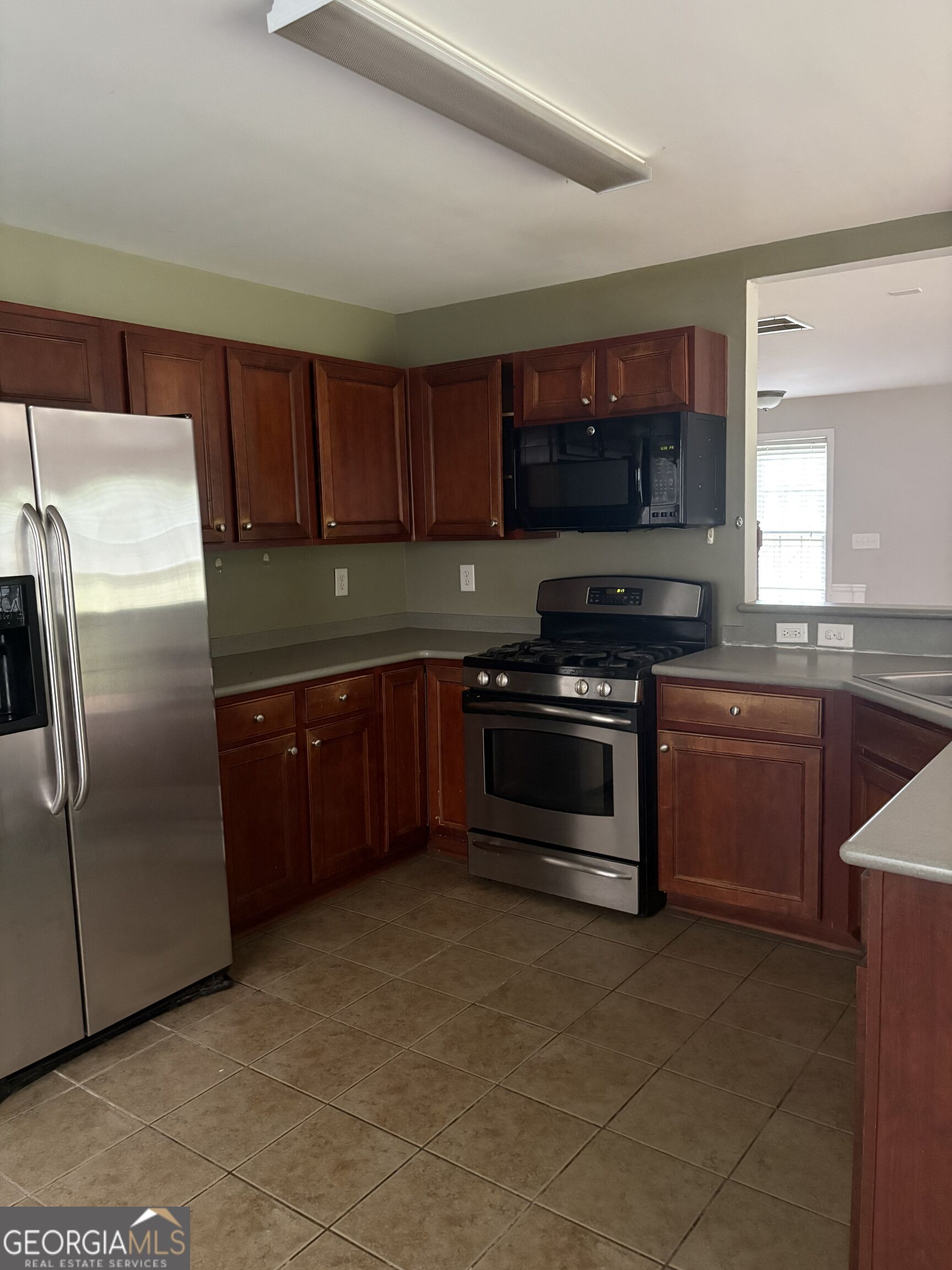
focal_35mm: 26
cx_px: 476
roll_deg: +1.5
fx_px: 953
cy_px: 635
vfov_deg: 67.3
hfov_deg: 53.1
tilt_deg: -6.7
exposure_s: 1/30
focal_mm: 5.96
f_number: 1.6
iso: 800
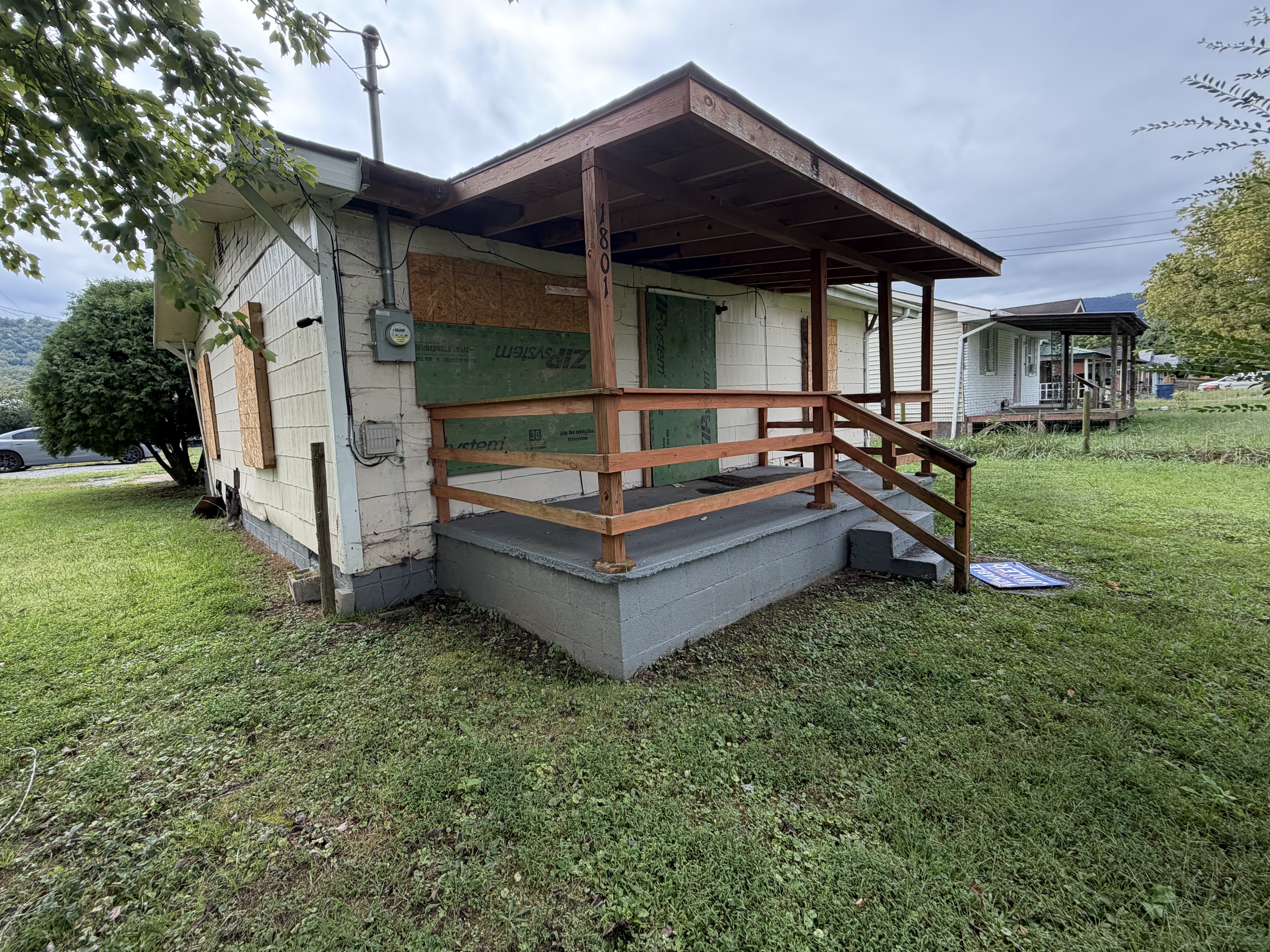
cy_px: 452
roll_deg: +2.3
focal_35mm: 15
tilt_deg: -3.9
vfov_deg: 81.7
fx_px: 550
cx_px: 605
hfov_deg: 98.1
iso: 50
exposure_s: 1/502
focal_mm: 2.22
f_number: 2.2
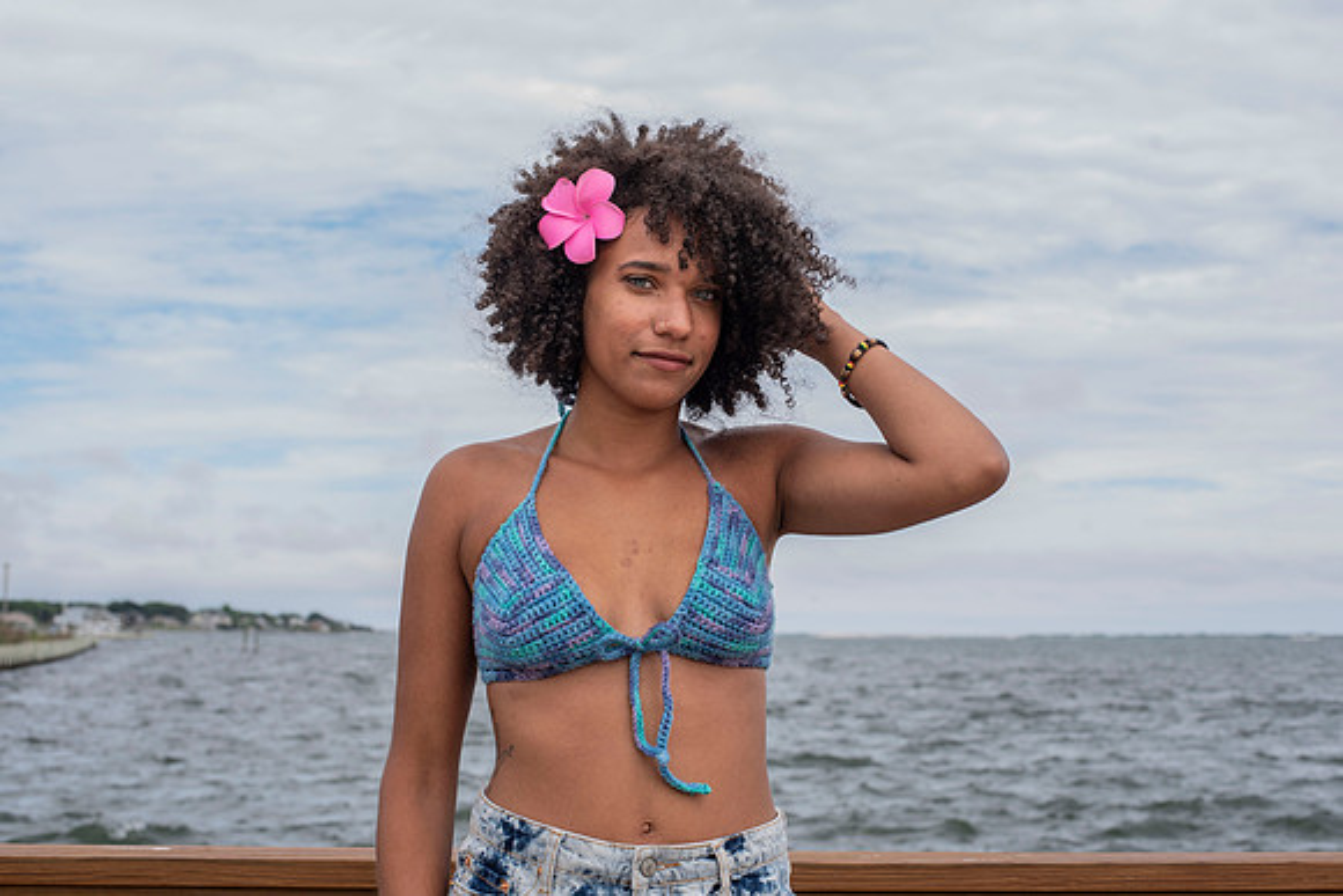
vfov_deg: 27.0
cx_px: 672
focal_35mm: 50
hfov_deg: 39.6
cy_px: 448
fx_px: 1866
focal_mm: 50
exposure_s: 1/160
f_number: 7.1
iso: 64
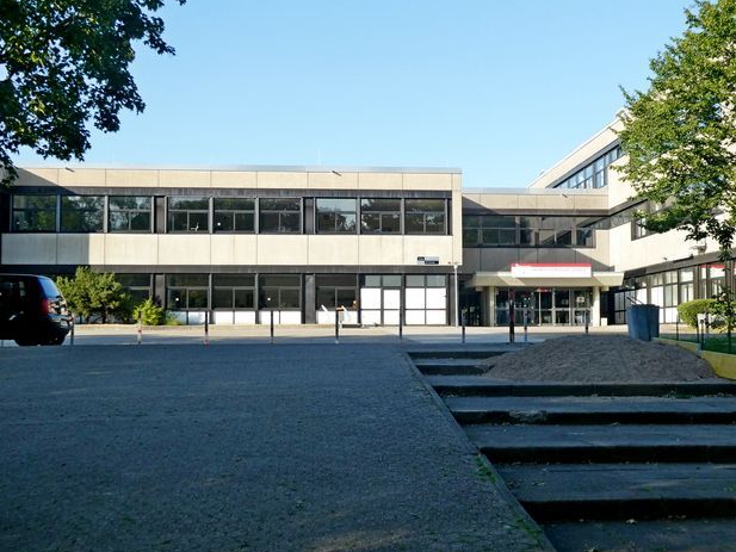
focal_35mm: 48
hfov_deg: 39.5
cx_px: 429
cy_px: 278
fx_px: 1021
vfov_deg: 30.3
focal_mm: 6.7
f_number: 3.7
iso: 80
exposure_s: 1/320
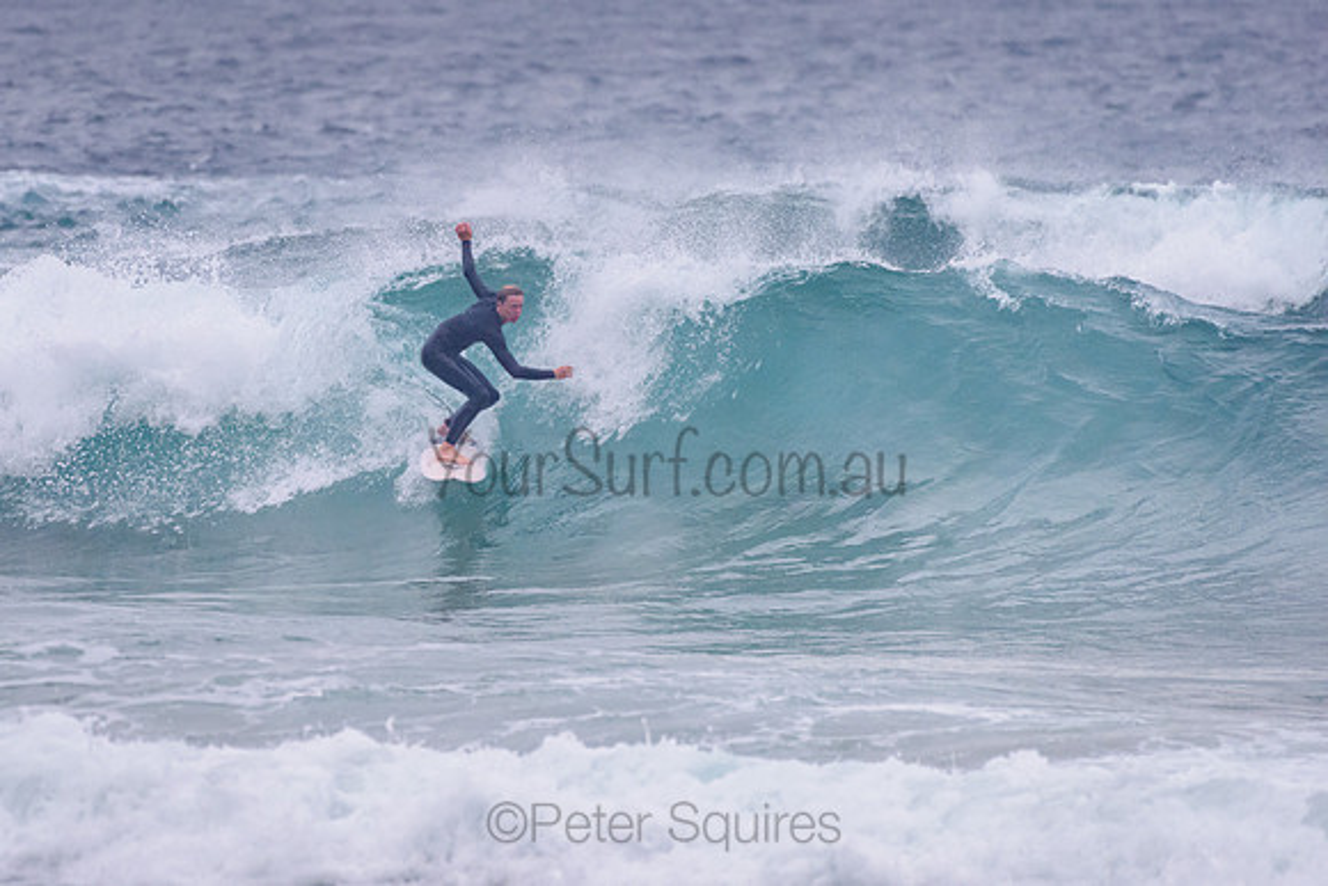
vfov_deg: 2.2
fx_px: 22614
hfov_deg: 3.4
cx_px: 514
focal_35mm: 613
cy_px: 376
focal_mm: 500
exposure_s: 1/2000
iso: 1800
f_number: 5.6
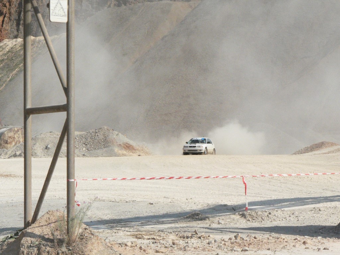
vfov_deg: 10.1
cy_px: 128
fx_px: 1444
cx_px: 170
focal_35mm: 147
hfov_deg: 13.4
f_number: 8
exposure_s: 1/1300
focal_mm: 24.6
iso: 400
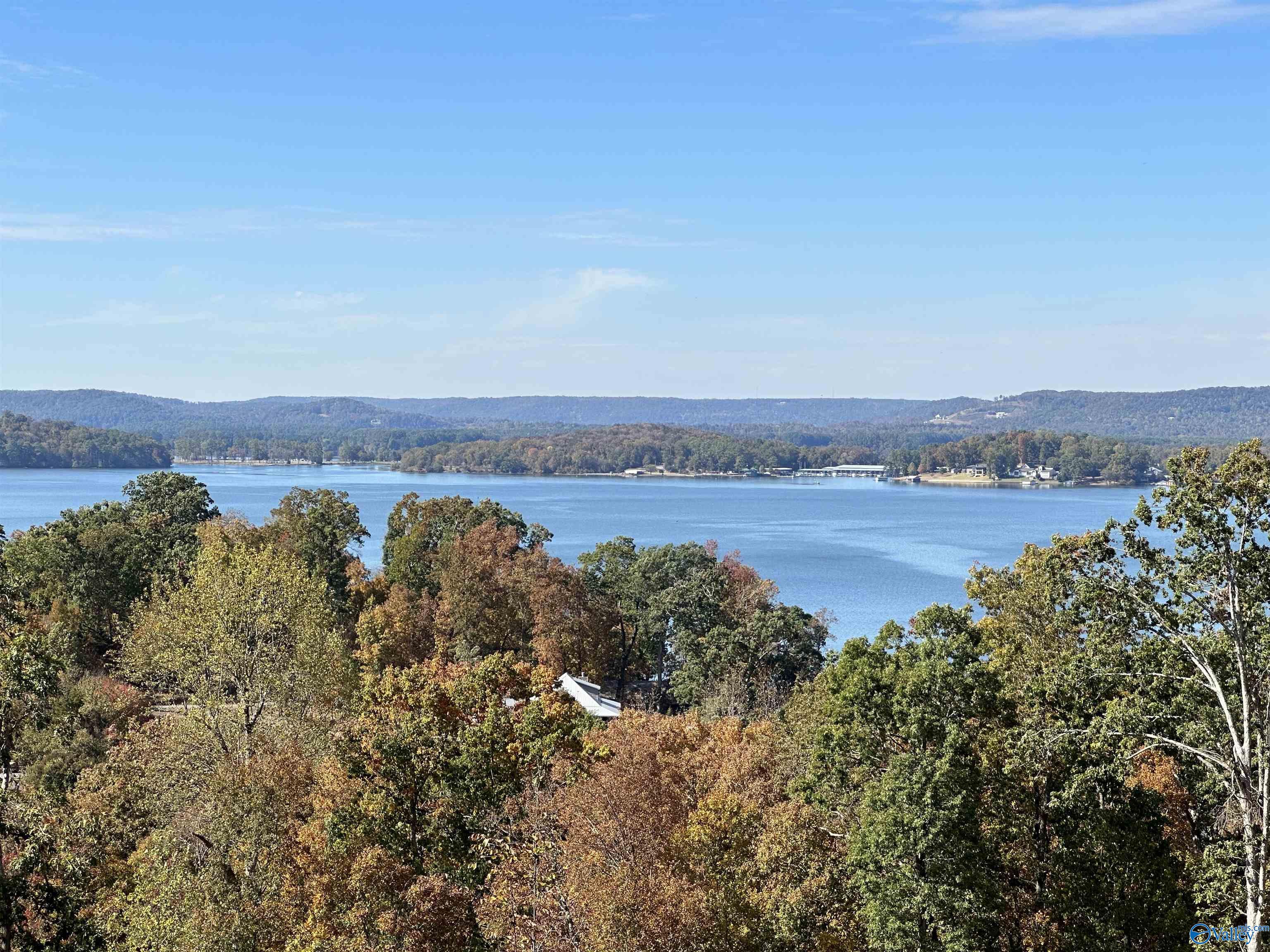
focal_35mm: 77
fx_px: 2825
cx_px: 635
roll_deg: -1.0
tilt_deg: -2.2
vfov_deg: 19.1
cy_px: 476
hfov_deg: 25.3
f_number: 2.8
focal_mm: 9
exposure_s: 1/713
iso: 32
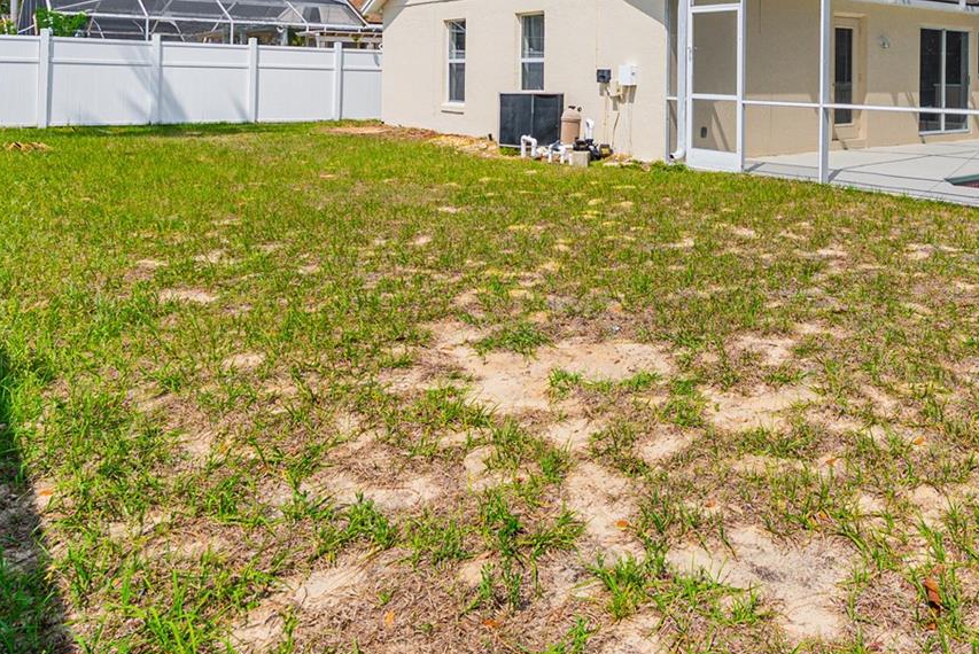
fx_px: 816
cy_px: 80
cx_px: 724
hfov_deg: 58.9
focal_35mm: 30
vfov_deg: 40.7
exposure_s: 1/8000
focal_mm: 16
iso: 400
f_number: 8
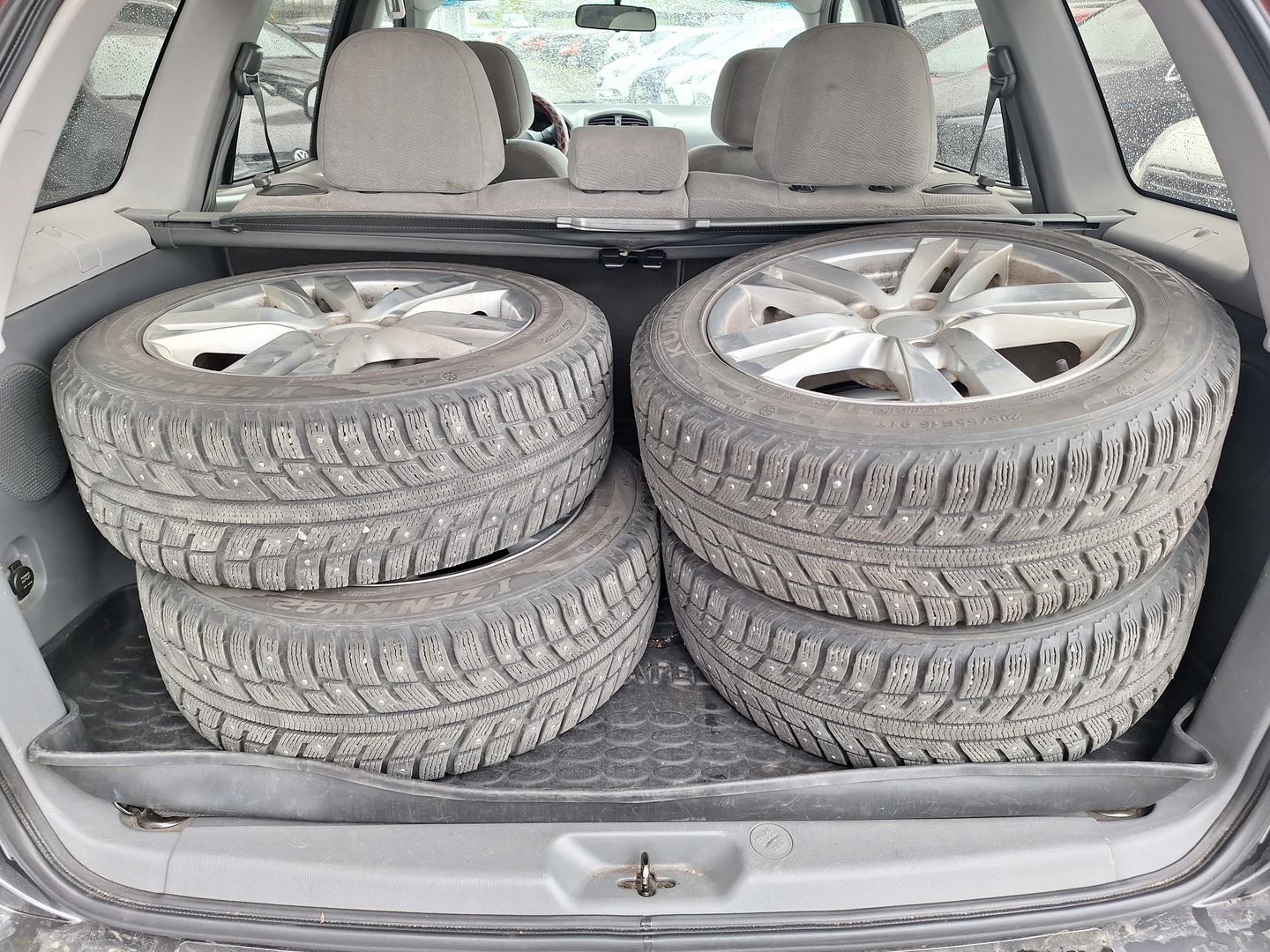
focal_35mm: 23
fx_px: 844
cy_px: 476
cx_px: 635
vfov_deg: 58.9
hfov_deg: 73.9
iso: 40
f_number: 1.8
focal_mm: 5.54
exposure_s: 1/60
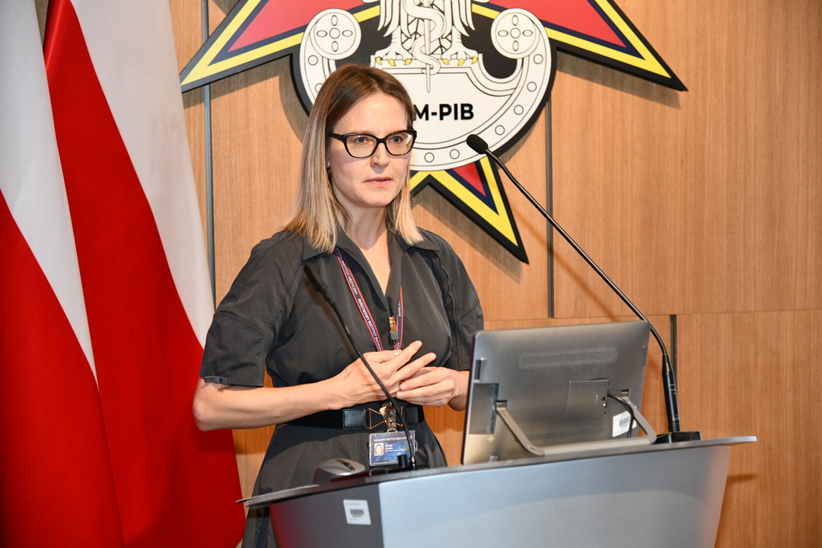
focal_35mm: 85
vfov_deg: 16.1
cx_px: 411
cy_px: 274
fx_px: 1941
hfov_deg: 23.9
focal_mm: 85
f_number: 5
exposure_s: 1/100
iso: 2500
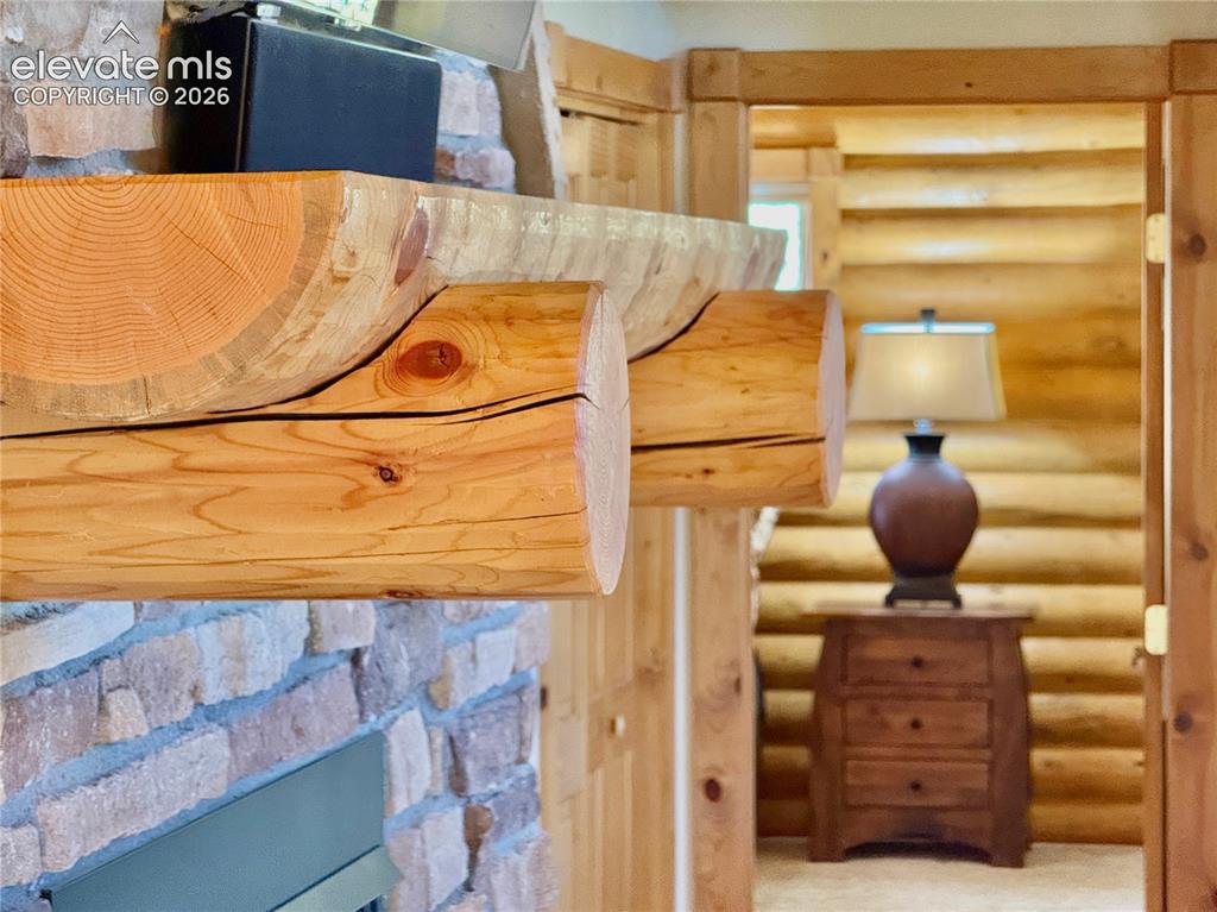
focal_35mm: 120
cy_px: 456
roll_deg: -0.2
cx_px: 608
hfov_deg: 16.4
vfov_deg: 12.3
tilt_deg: -0.9
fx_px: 4217
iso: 640
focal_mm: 15.66
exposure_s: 1/60
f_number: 2.8
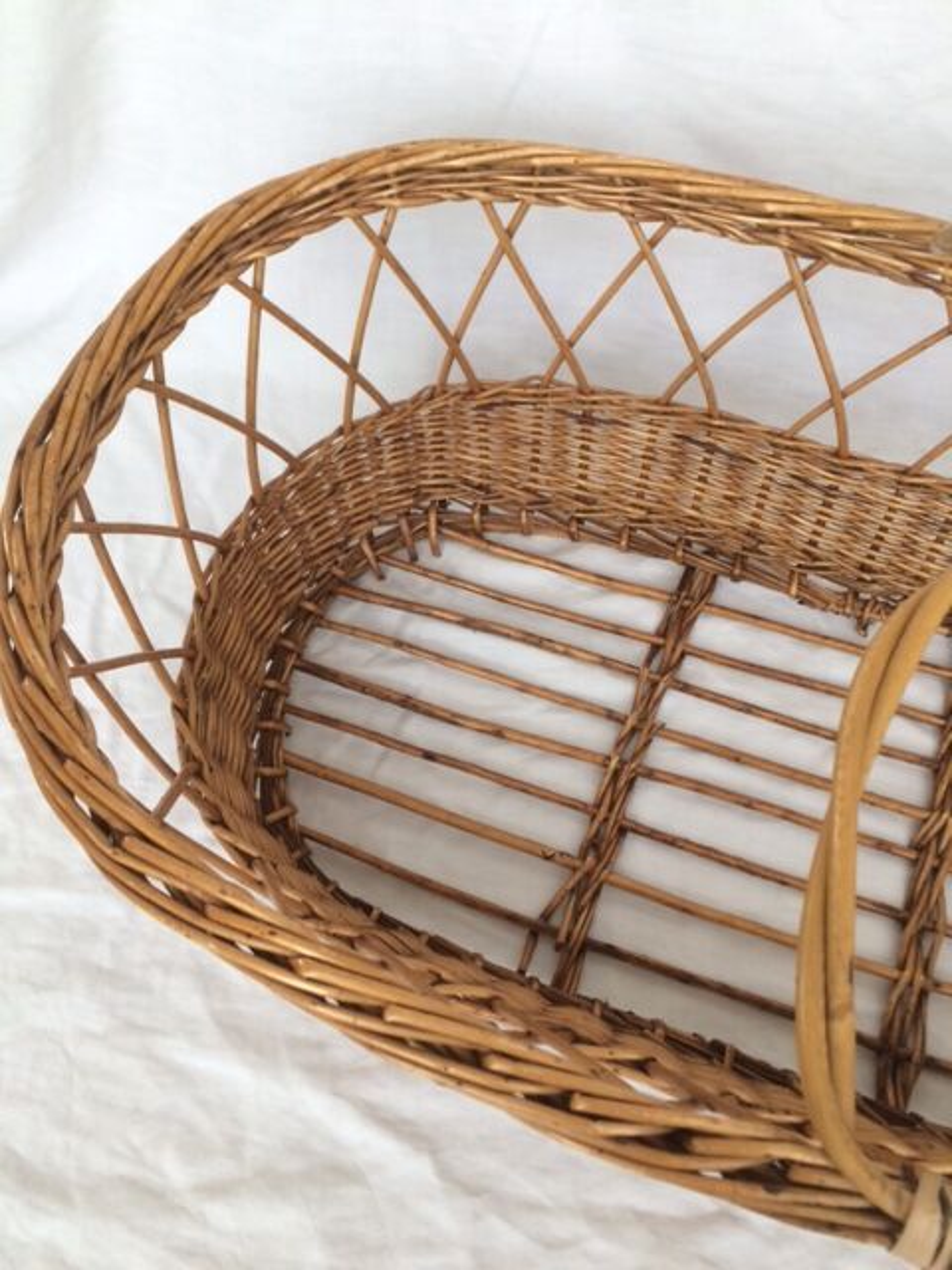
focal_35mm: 29
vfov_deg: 61.7
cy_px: 635
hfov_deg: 48.2
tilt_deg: -61.3
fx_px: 1063
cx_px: 476
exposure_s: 1/33
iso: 32
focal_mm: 4.15
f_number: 2.2
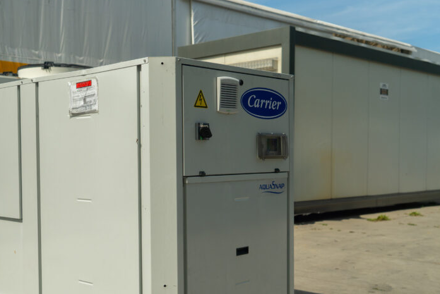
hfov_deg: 41.5
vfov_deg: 28.6
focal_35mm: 47
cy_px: 182
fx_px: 575
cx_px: 155
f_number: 4
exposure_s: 1/1600
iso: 250
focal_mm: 32
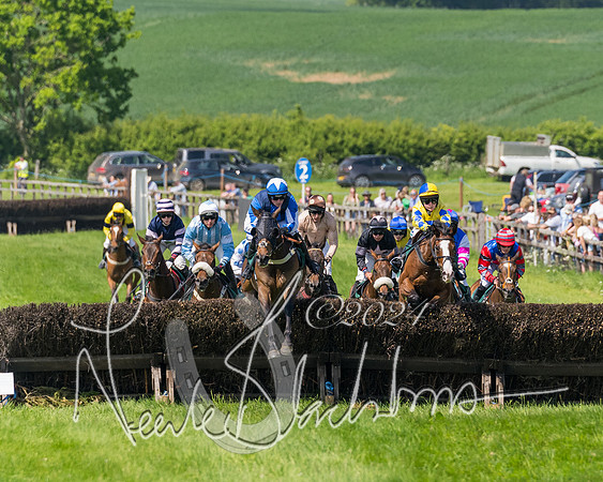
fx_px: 9500
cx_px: 374
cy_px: 183
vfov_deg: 2.9
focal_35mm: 532
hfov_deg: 3.6
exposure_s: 1/3200
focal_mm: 200
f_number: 4
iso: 400
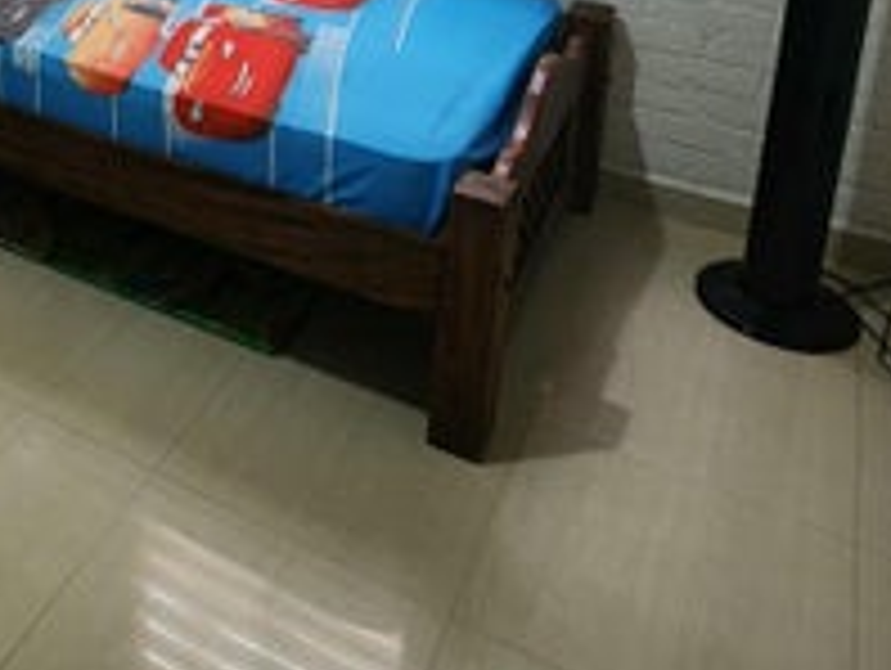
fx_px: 1082
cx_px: 58
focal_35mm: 42
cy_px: -157
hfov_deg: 40.7
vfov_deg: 29.1
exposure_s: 1/60
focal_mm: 2.2
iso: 400
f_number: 2.2
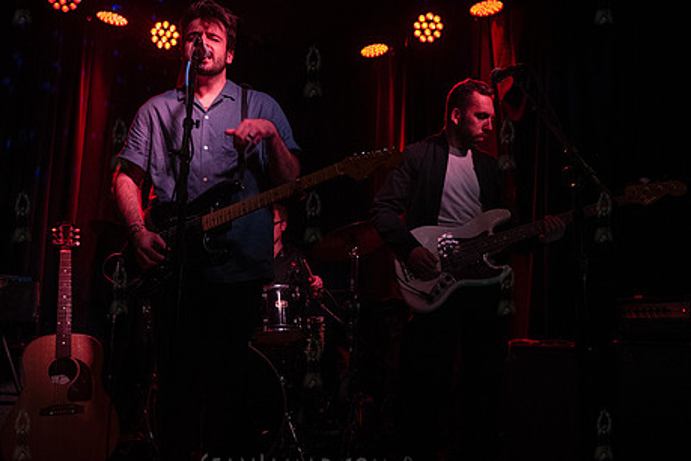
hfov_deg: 60.2
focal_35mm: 31
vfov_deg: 42.3
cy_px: 215
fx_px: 595
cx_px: 312
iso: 8000
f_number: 3.5
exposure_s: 1/320
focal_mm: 24
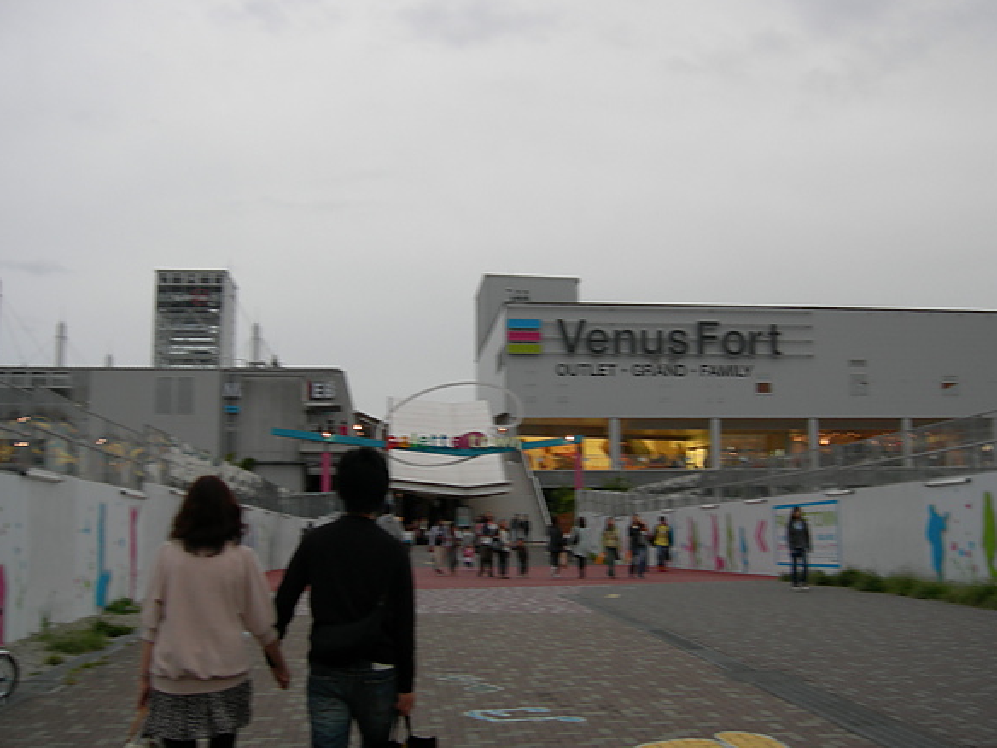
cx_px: 502
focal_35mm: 37
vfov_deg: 38.7
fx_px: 1066
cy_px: 374
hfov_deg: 50.1
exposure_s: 1/89.6
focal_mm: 7.5
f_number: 3.4
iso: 64
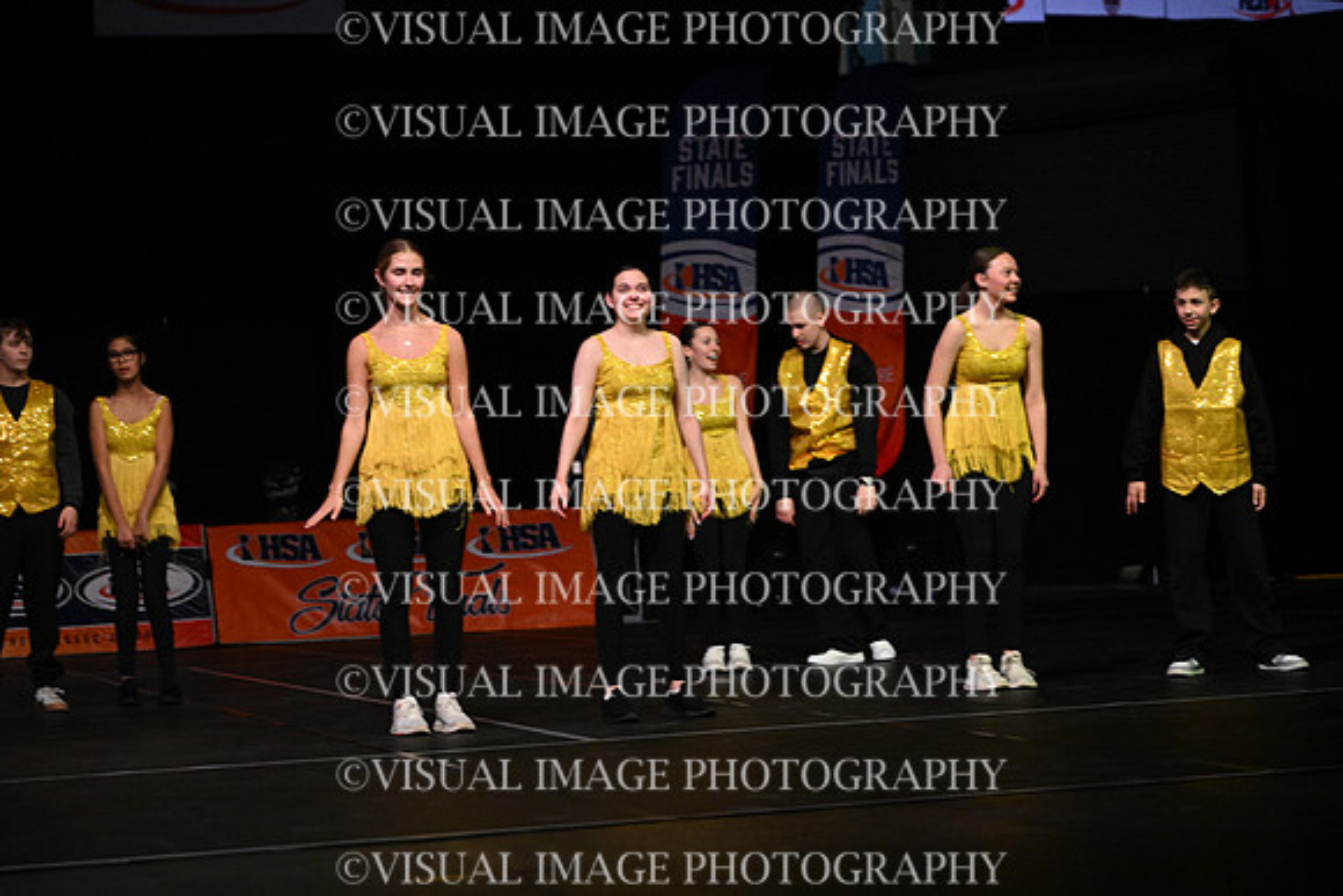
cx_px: 672
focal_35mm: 85
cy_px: 448
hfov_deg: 23.9
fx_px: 3172
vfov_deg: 16.1
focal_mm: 85
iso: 6400
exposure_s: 1/1000
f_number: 4
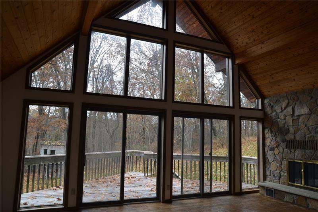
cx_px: 159
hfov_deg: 41.1
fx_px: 424
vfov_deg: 28.1
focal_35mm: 48
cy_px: 106
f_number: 5.6
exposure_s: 1/125
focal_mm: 32
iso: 400
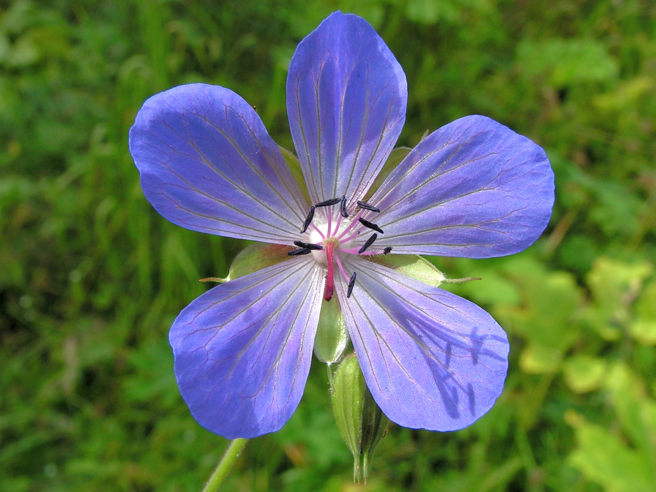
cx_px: 328
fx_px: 1004
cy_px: 246
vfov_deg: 27.5
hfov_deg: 36.2
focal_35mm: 53
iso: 100
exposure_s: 1/125
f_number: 8
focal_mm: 8.9
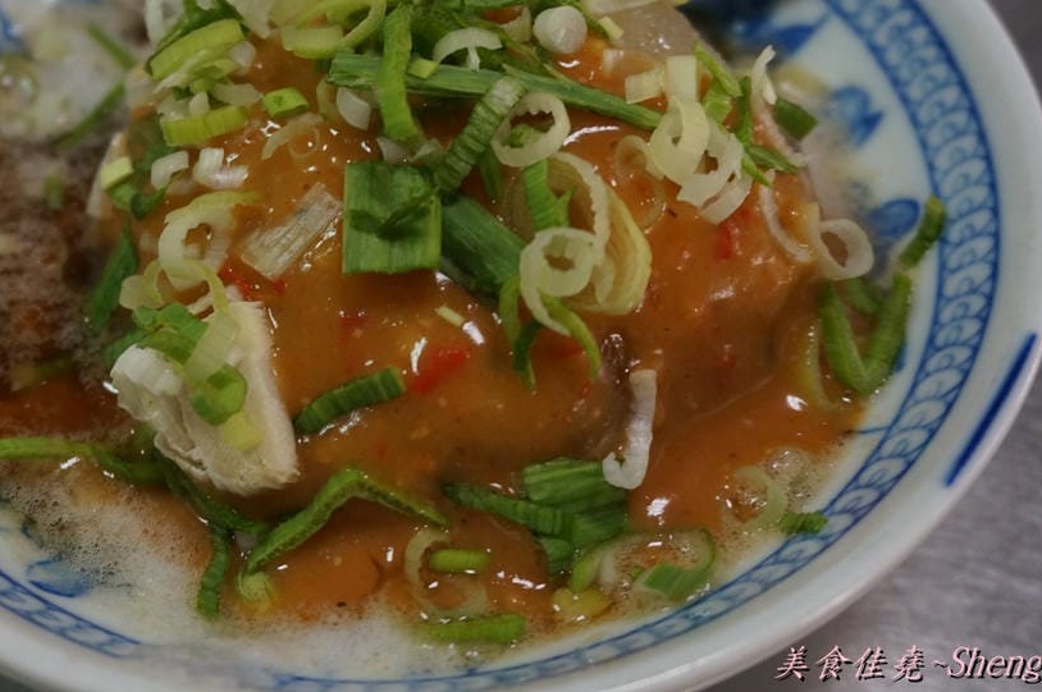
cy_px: 183
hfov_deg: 33.3
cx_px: 357
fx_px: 1727
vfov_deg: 22.5
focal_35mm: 60
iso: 800
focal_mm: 27
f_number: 4.5
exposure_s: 1/60
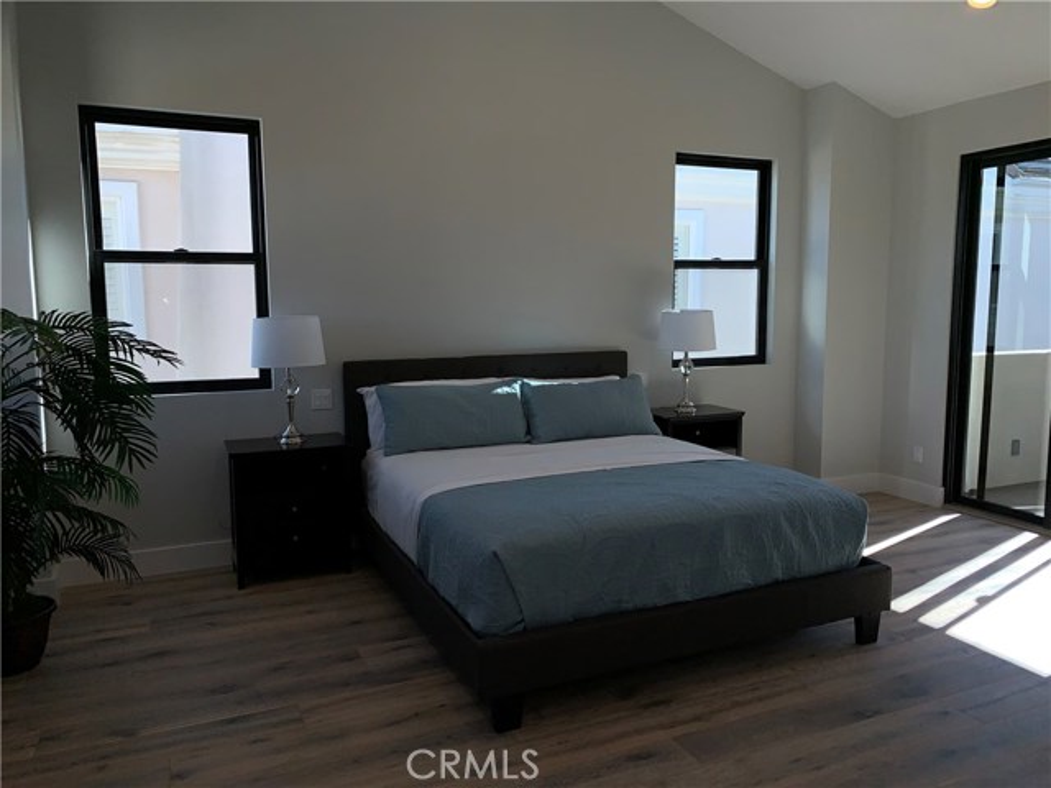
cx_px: 526
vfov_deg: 53.1
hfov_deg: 67.3
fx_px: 789
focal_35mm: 26
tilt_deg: -6.0
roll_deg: -0.5
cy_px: 394
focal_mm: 4.25
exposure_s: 1/605
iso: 25
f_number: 1.8
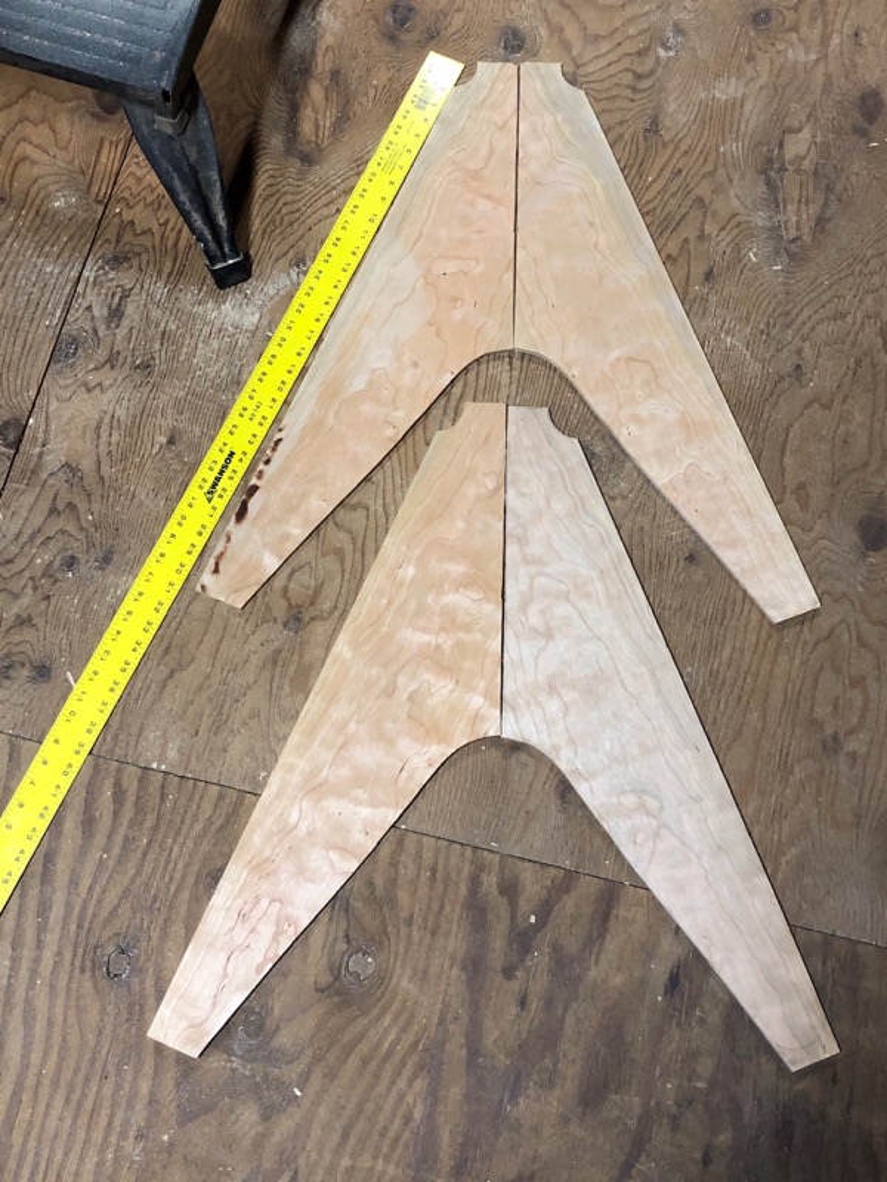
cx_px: 444
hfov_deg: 49.7
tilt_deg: -72.0
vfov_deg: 63.4
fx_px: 957
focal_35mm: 28
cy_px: 591
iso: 80
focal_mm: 3.99
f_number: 1.8
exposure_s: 1/15
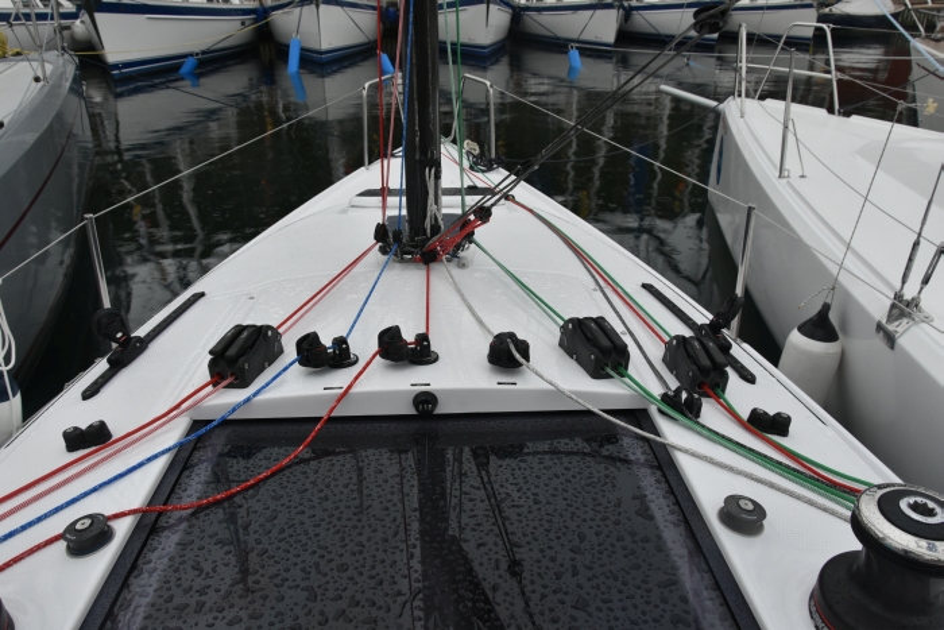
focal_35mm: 27
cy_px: 315
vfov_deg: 47.9
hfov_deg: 67.4
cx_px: 472
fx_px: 708
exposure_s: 1/320
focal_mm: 18
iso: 800
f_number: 8
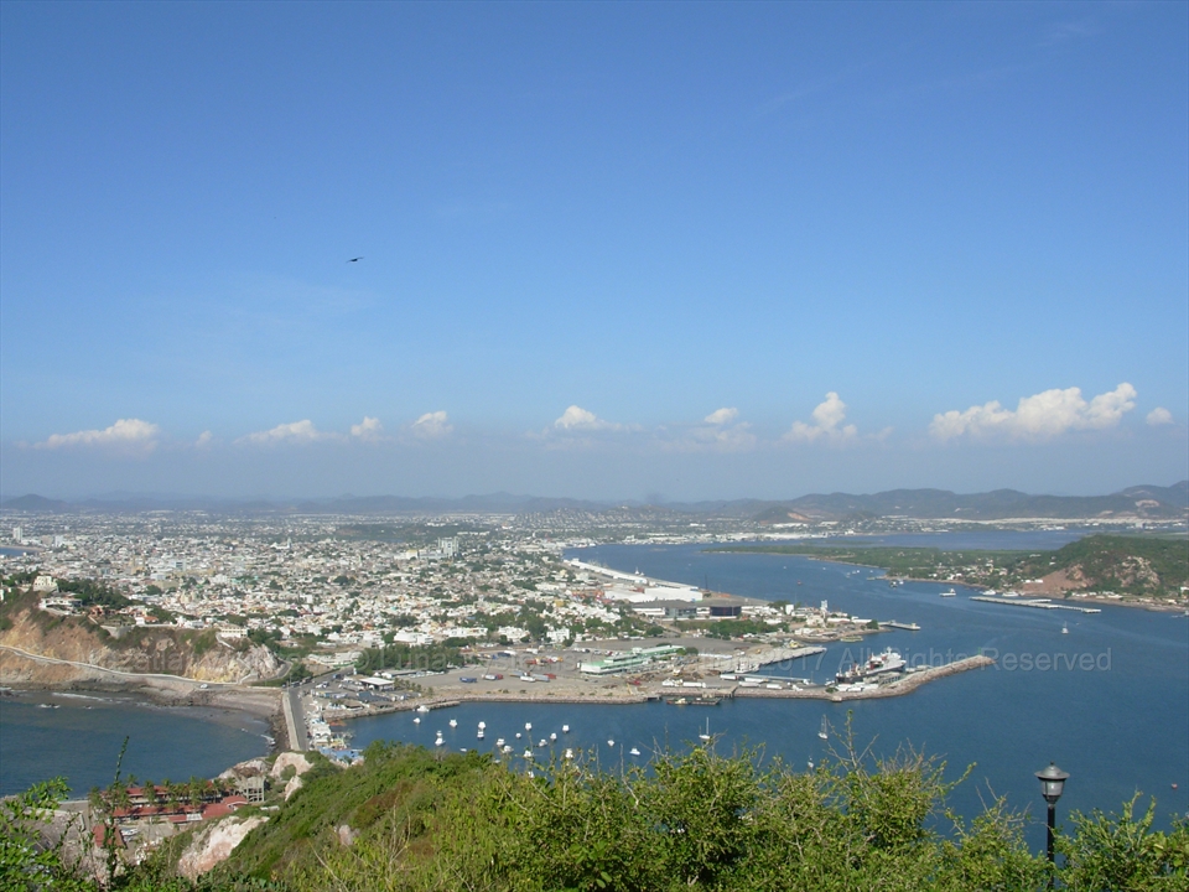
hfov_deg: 49.0
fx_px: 1305
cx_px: 594
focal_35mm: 38
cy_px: 446
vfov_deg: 37.7
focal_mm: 6.3
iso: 50
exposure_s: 1/724
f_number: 4.9
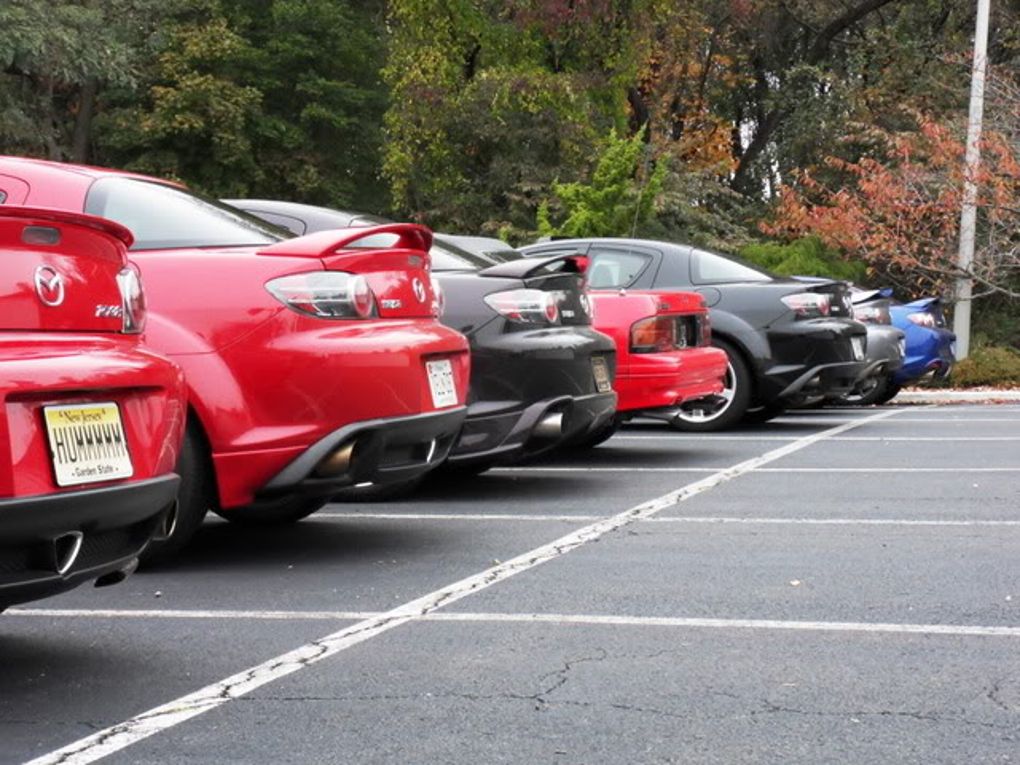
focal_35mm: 80
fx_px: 2357
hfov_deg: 24.4
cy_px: 382
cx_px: 510
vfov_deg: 18.4
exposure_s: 1/60
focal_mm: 14
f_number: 5.3
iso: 320
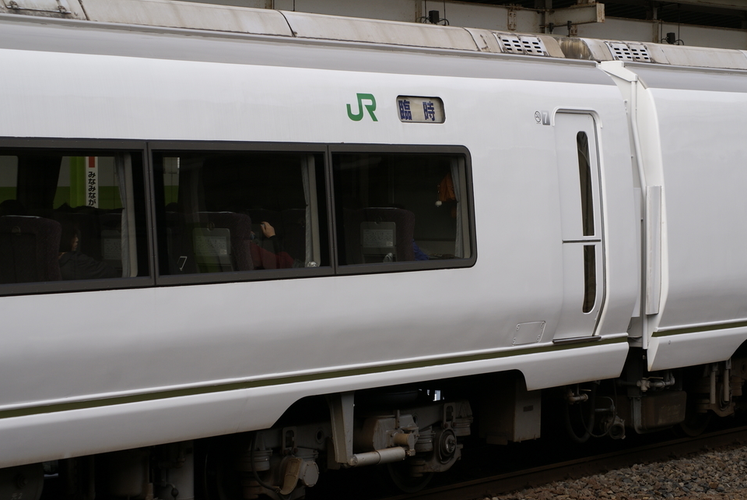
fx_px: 2326
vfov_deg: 12.3
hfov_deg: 18.2
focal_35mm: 112
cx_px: 387
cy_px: 266
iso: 100
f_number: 8
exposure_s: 1/250
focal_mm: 70
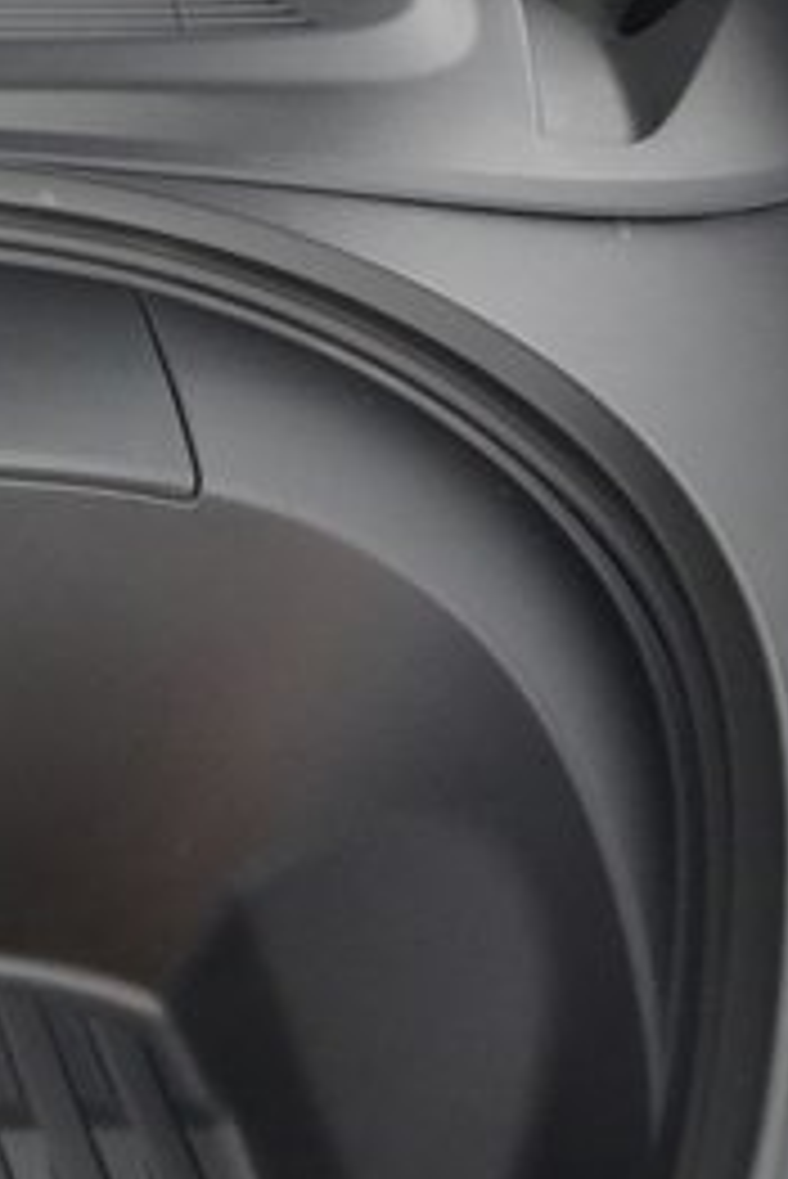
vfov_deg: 32.0
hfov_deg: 18.1
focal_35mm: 61
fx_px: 2000
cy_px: 932
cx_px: -594
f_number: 2.8
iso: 12800
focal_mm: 25
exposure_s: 1/160
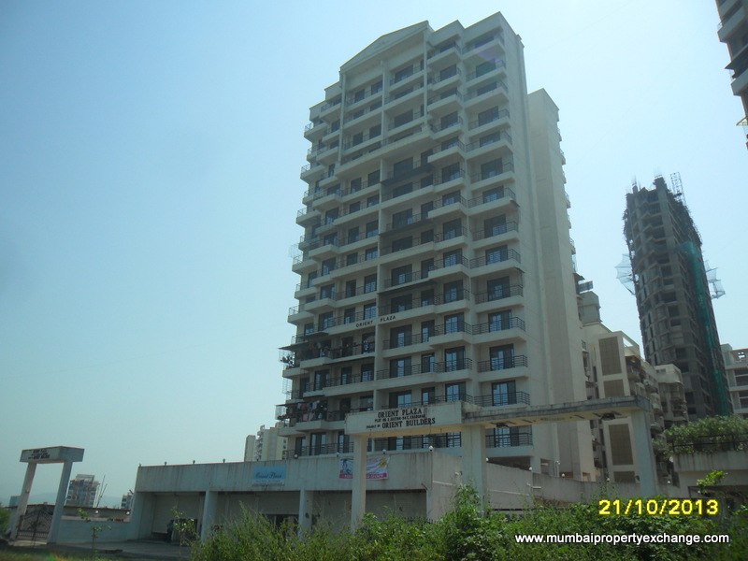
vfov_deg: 51.4
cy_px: 280
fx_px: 583
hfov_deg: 65.3
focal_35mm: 27
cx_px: 374
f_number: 8.9
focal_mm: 4.9
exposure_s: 1/250
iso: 100
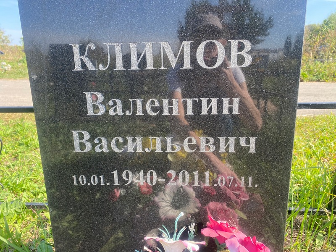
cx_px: 168
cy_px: 126
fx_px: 252
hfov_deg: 67.3
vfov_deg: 53.1
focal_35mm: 26
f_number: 1.8
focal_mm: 4.25
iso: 32
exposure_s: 1/415
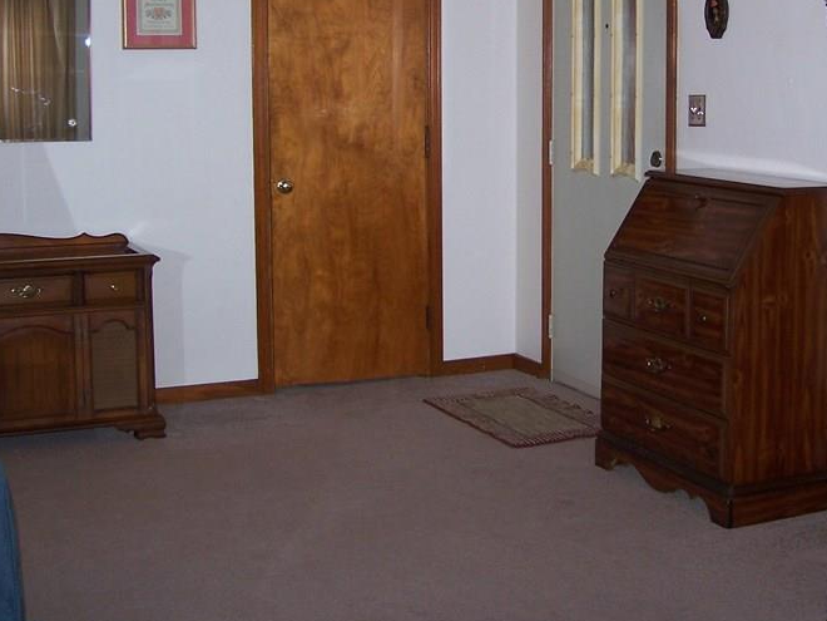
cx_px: 575
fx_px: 1410
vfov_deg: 24.6
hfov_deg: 32.3
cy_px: 188
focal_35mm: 59
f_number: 2.8
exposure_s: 1/60
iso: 140
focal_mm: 6.3
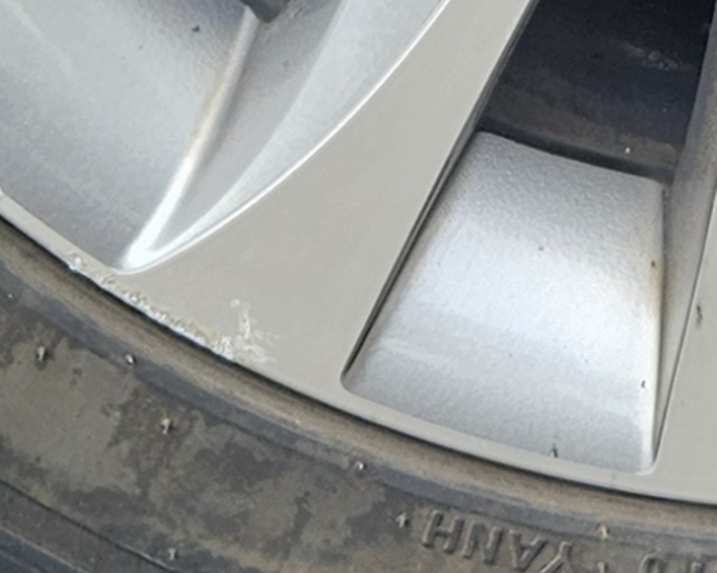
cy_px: -1083
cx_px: 1003
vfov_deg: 7.6
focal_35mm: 179
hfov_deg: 10.5
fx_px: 3796
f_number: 1.8
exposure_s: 1/180
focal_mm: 5.4
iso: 32
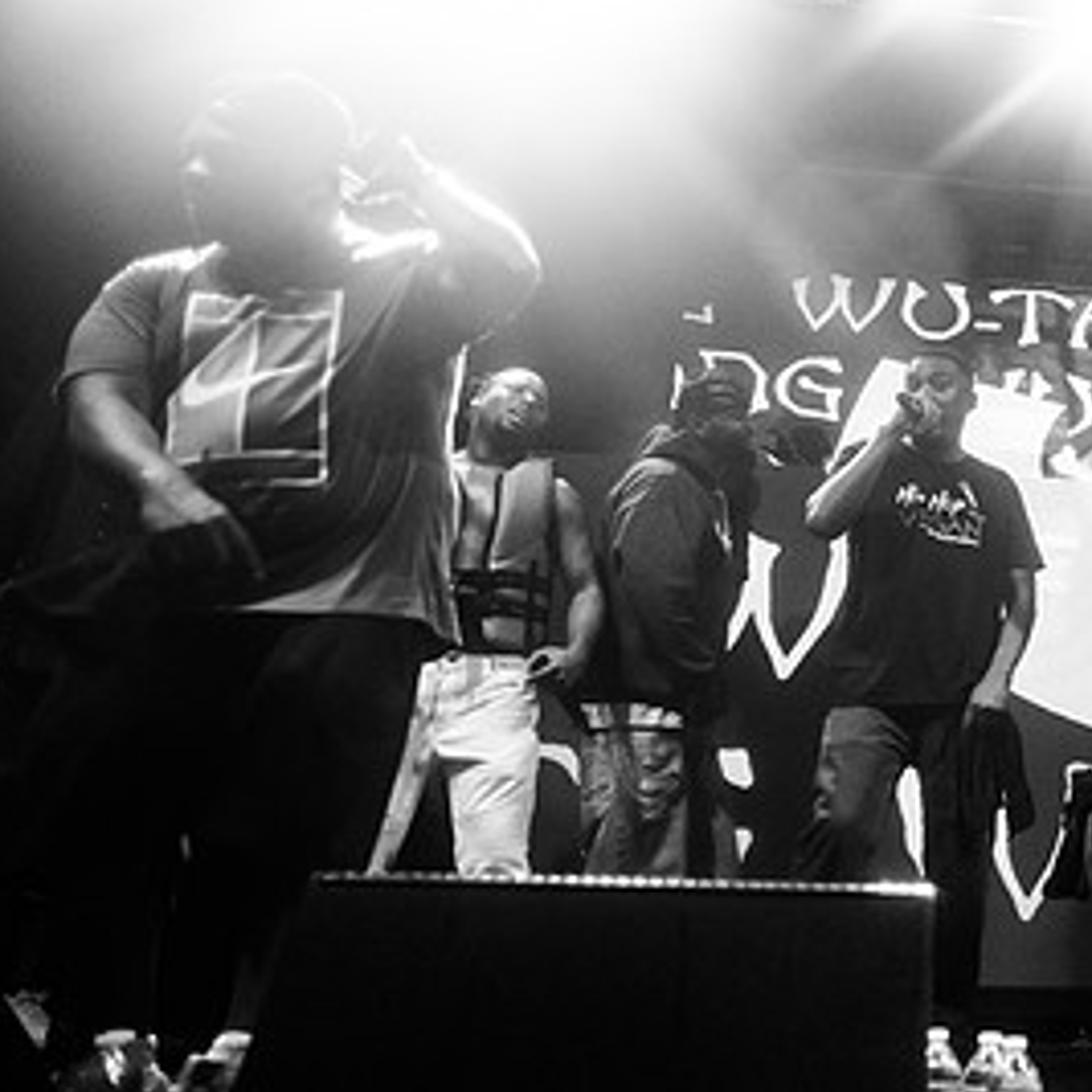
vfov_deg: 44.9
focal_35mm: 37
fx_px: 1321
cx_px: 1166
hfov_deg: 38.2
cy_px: 509
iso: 2000
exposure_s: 1/250
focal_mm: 20
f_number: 3.5
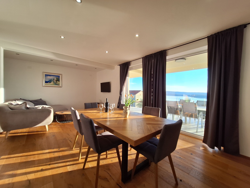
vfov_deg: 89.9
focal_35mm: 13
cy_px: 94
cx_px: 125
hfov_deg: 106.2
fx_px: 94
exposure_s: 1/240
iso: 40
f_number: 2.2
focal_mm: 1.74
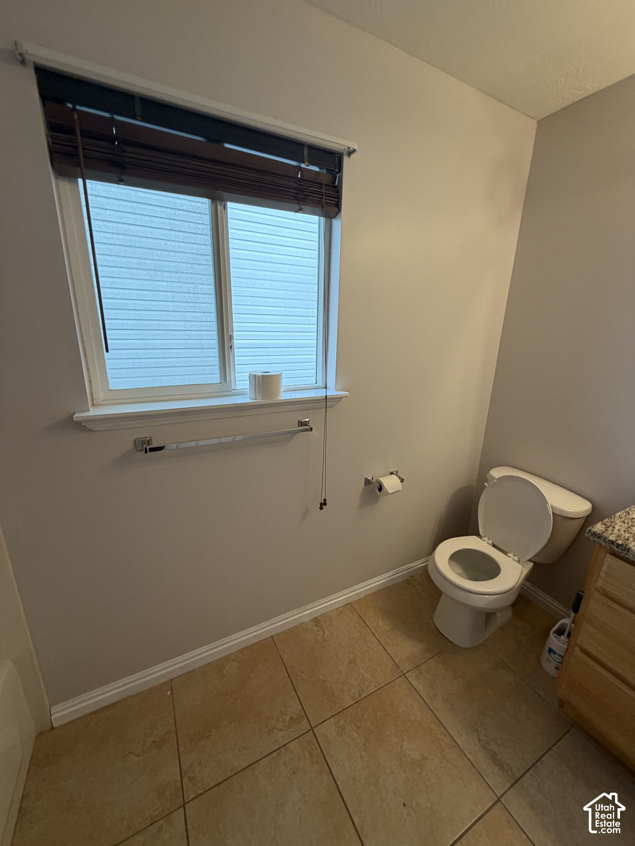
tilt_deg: -15.5
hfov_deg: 85.7
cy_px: 423
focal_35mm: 14
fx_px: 342
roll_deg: -1.5
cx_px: 318
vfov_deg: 102.1
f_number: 2.2
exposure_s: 1/60
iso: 160
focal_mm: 2.22
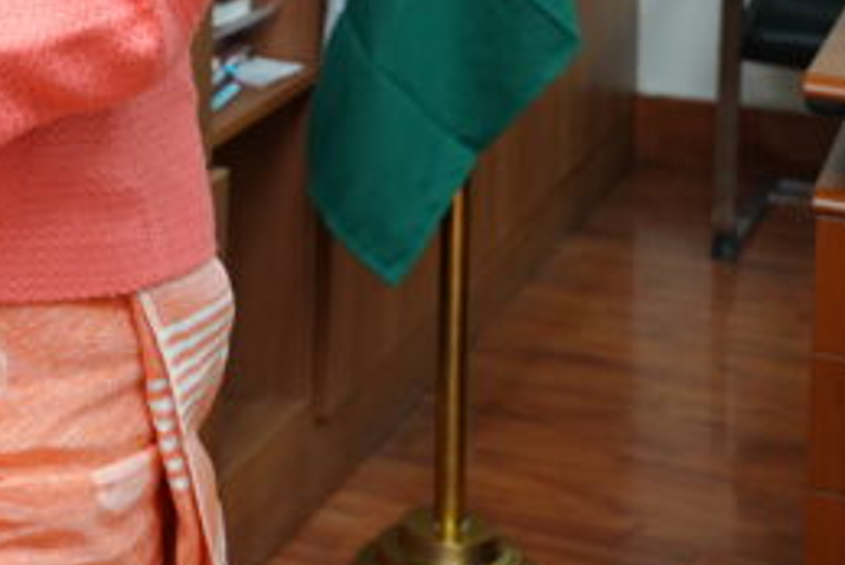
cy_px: -518
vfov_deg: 12.8
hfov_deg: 19.6
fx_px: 2231
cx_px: -281
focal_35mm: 95
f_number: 3.2
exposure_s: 1/160
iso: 500
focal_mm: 24
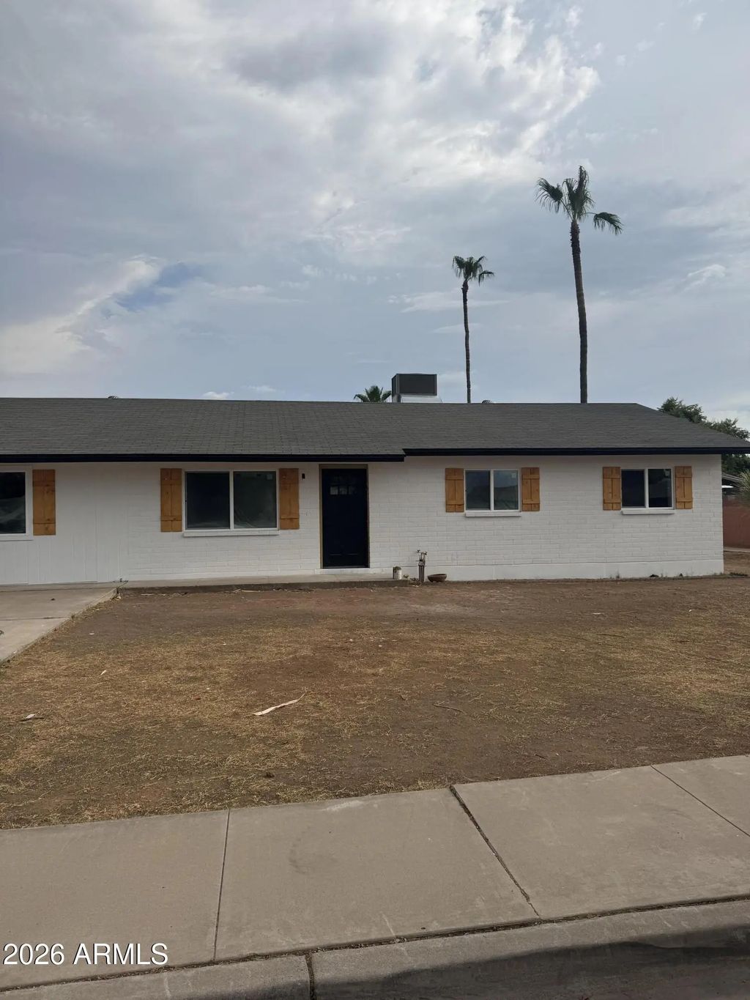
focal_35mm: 24
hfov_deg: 56.8
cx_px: 375
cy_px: 500
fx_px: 693
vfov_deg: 71.6
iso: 80
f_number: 1.78
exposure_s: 1/5814
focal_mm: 6.76
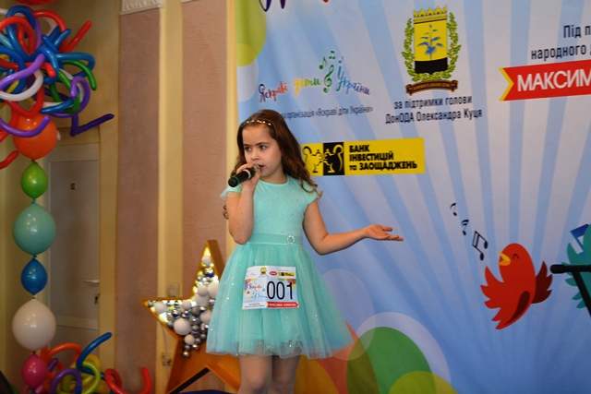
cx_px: 296
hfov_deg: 24.6
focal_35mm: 82
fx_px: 1355
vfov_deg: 16.6
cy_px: 197
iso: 800
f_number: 5.6
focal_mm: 55
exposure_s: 1/50
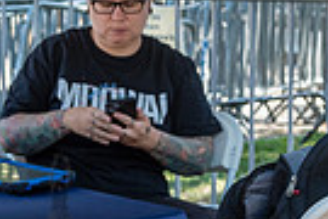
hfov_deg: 11.3
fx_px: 1649
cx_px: 58
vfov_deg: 7.5
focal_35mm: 181
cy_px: -45
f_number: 4
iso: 1250
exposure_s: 1/500
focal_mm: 42
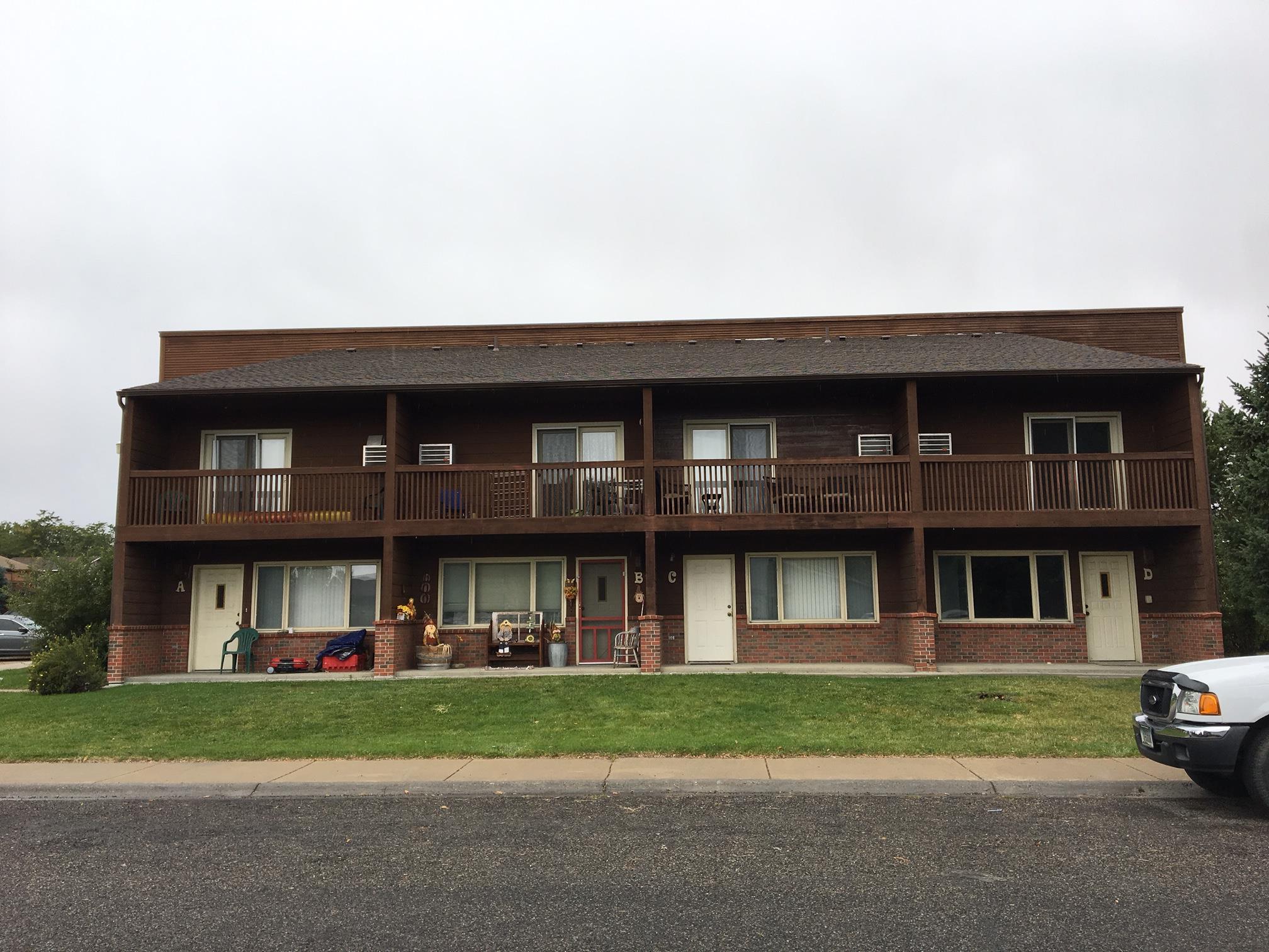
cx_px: 634
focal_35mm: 29
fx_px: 1063
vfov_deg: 48.2
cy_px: 476
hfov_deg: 61.7
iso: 25
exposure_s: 1/254
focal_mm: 4.15
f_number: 2.2
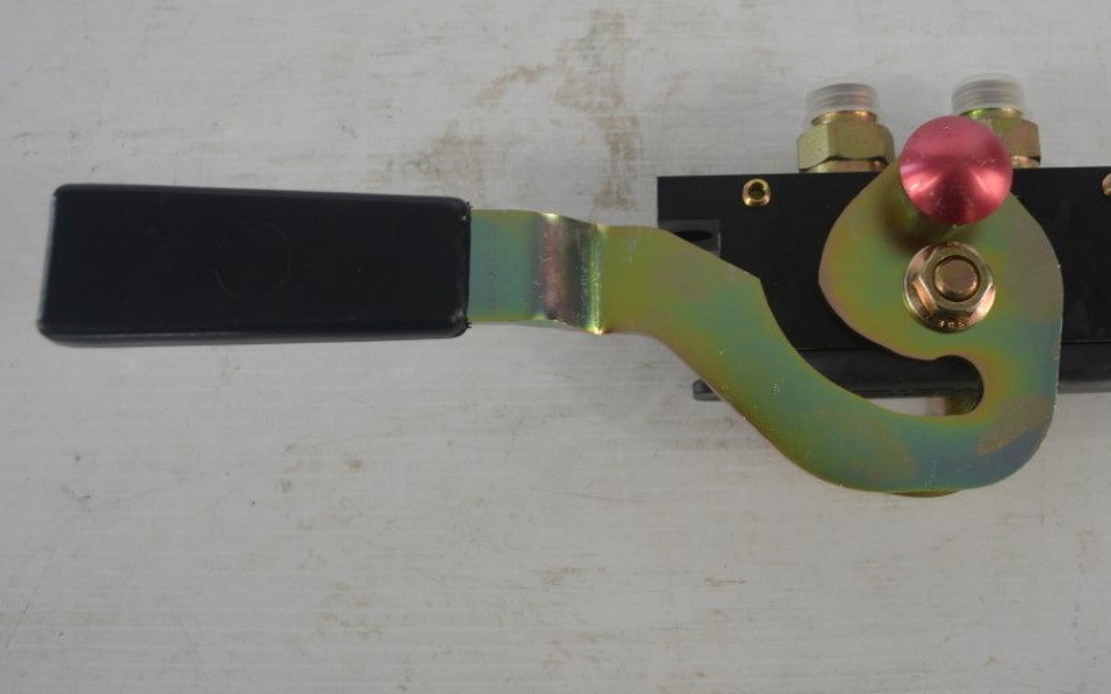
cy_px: 238
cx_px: 688
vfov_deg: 32.5
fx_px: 1180
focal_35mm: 39
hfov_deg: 49.9
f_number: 4
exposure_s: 1/60
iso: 400
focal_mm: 18
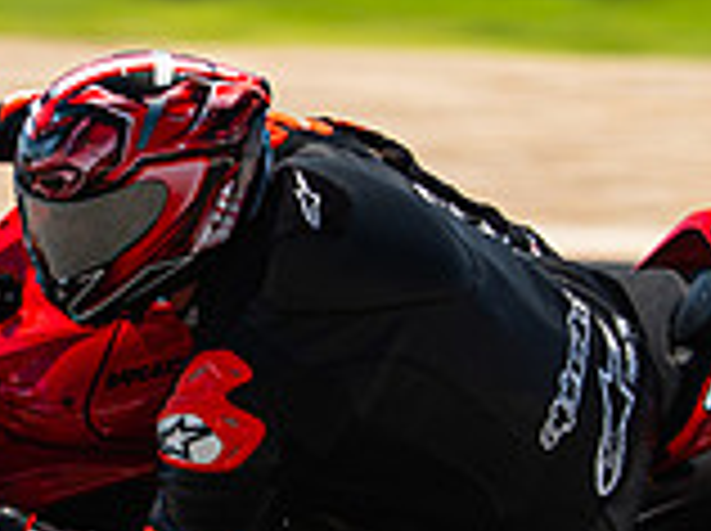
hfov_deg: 1.3
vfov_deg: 1.0
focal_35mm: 1487
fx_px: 30496
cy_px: 538
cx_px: 338
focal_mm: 280
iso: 160
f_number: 5.6
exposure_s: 1/250
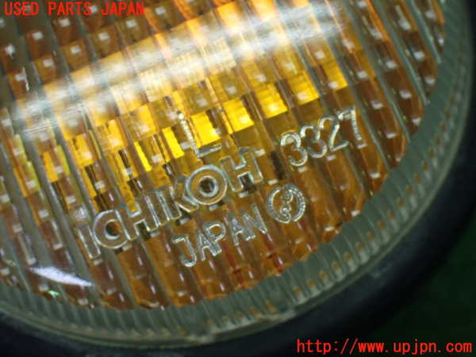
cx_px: 238
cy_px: 178
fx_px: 921
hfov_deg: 29.0
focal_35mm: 67
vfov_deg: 21.9
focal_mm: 11.88
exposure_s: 1/160
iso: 800
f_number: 3.8
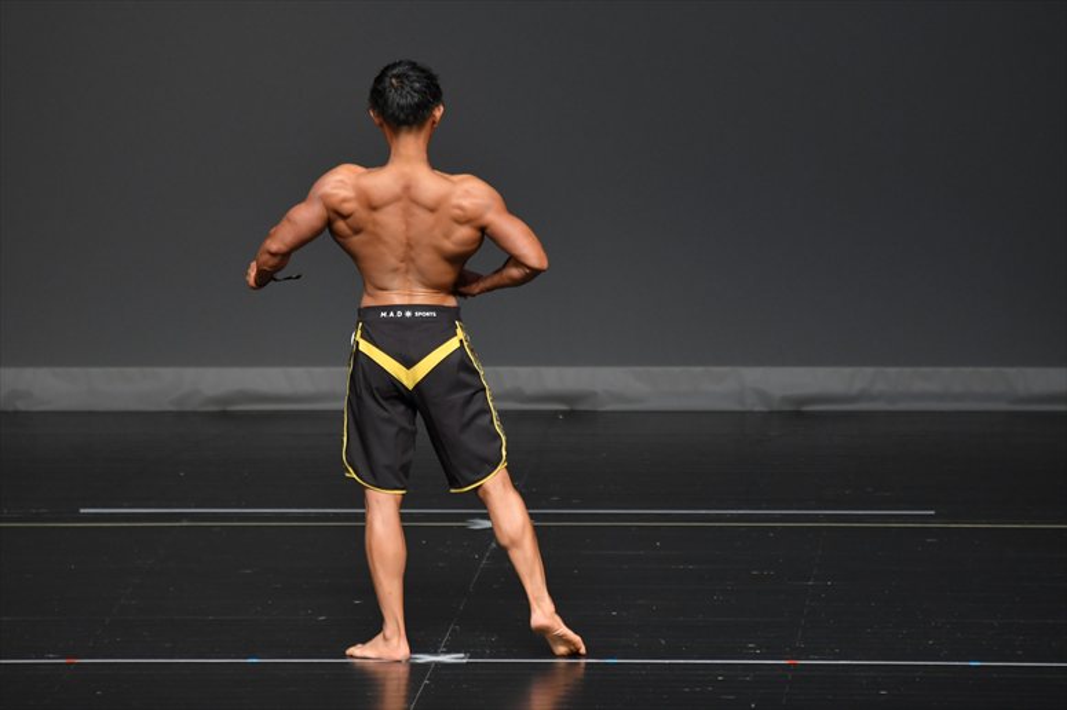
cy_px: 355
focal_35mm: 345
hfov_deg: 6.0
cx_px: 534
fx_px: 10221
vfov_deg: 4.0
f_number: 5.6
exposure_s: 1/400
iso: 2000
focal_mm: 230
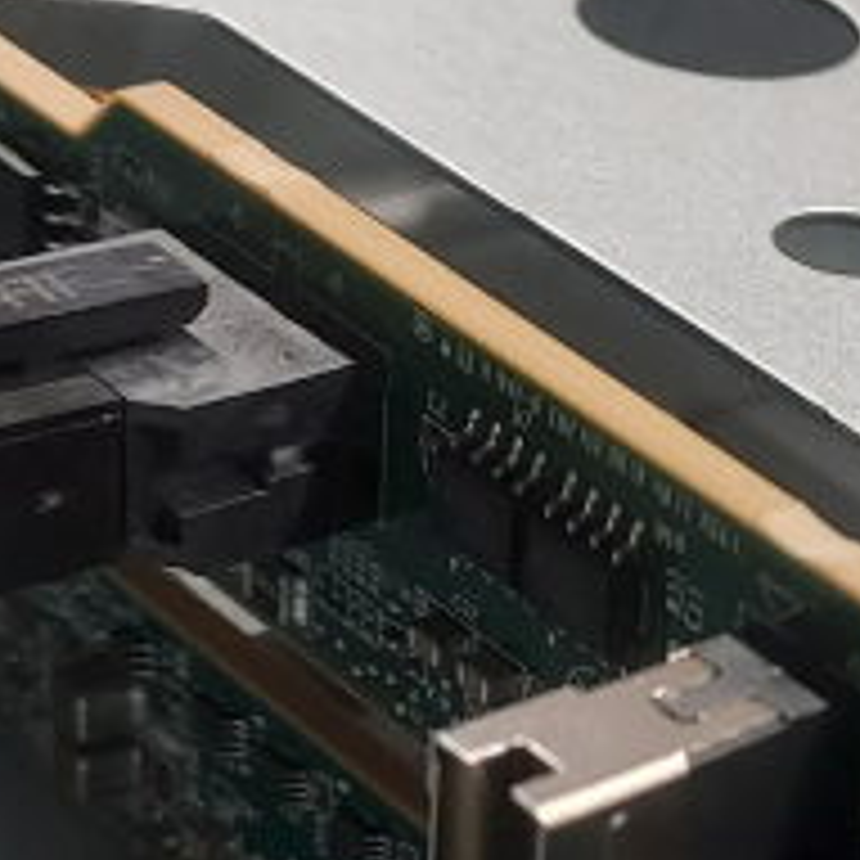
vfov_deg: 15.5
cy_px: 765
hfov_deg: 14.8
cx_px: 1225
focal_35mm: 111
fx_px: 3120
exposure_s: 1/50
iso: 100
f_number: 1.8
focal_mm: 4.6
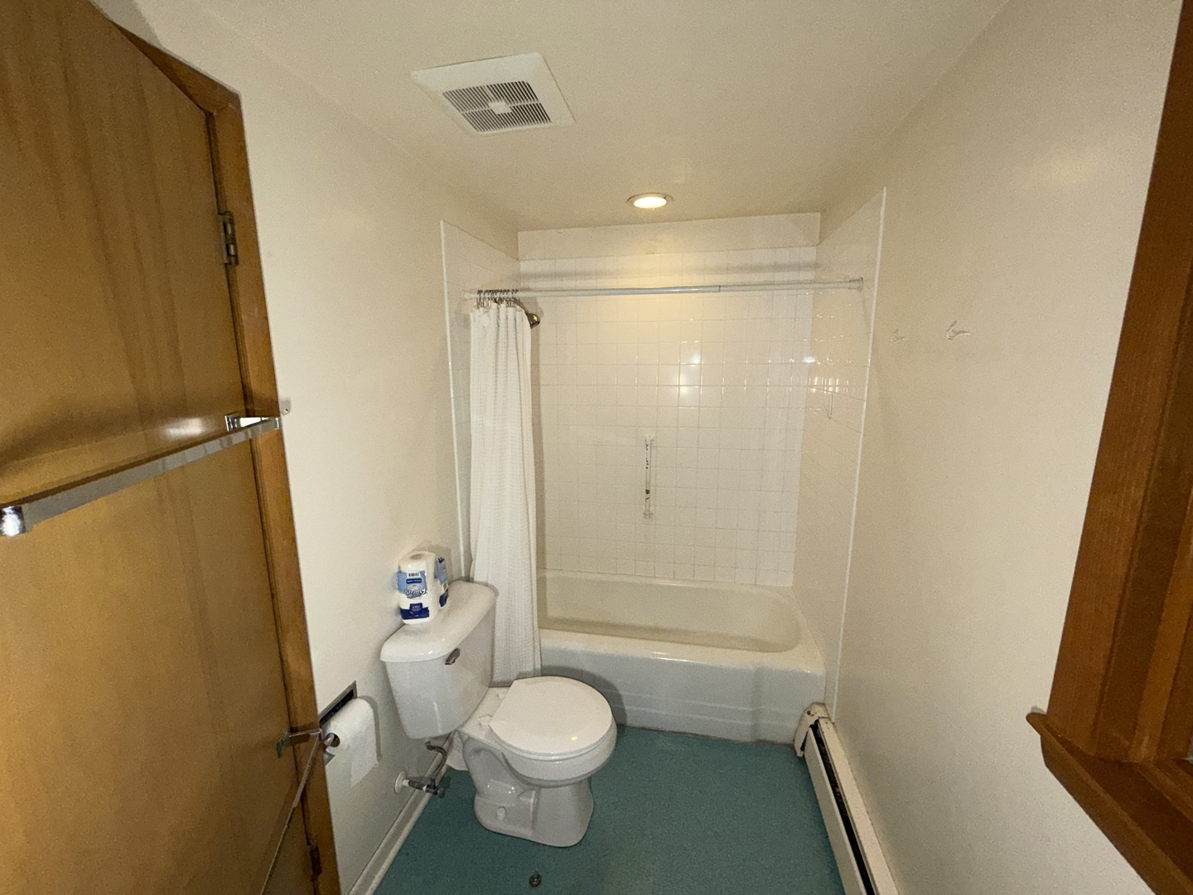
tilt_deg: -10.7
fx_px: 482
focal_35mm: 14
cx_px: 596
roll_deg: +1.0
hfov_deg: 102.1
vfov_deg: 85.7
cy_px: 448
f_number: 2.2
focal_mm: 2.22
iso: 160
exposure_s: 1/120
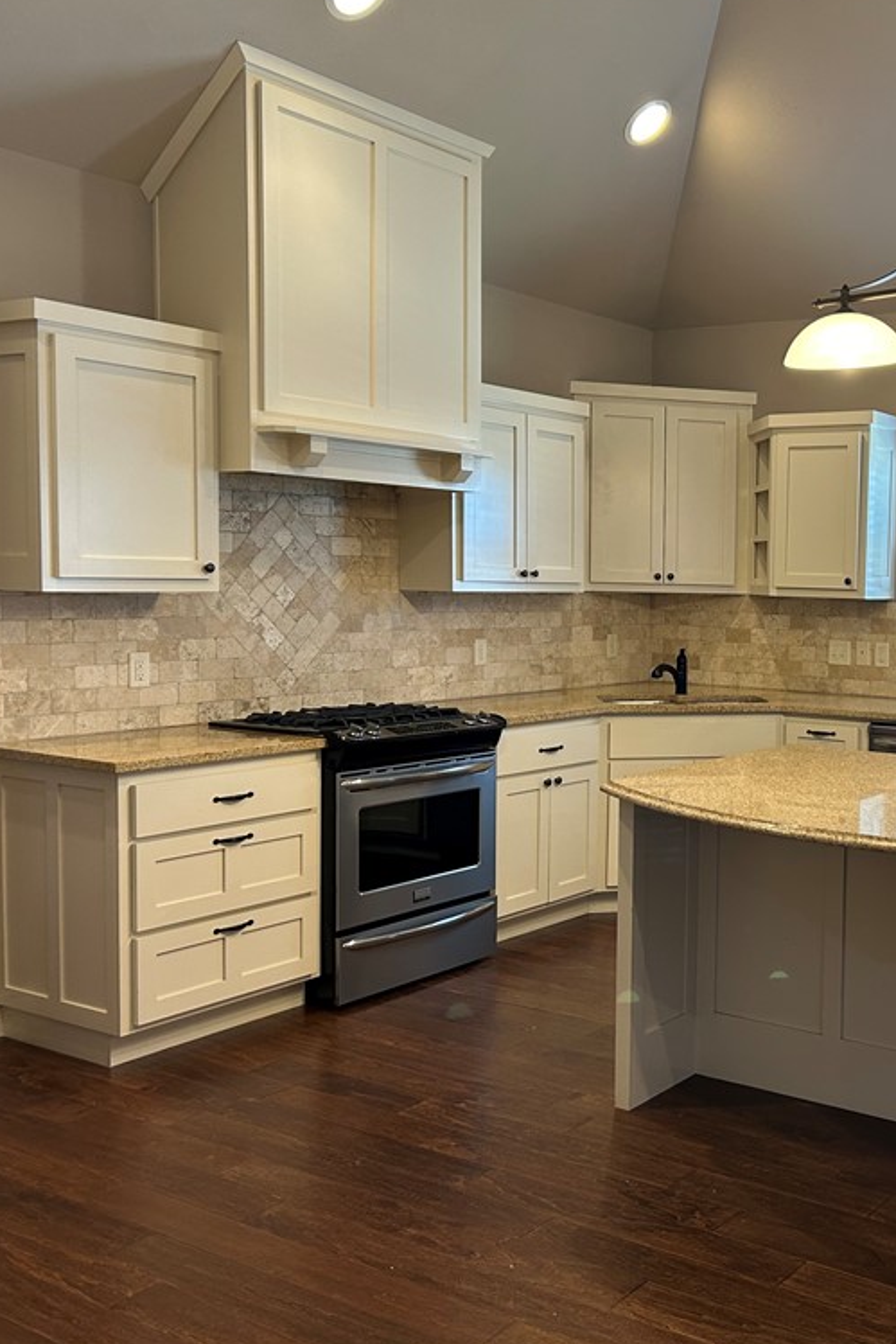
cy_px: 663
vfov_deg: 51.9
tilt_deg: -3.4
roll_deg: -1.0
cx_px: 812
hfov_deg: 33.9
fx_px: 1381
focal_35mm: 37
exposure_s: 1/60
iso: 125
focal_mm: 5.7
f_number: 1.5
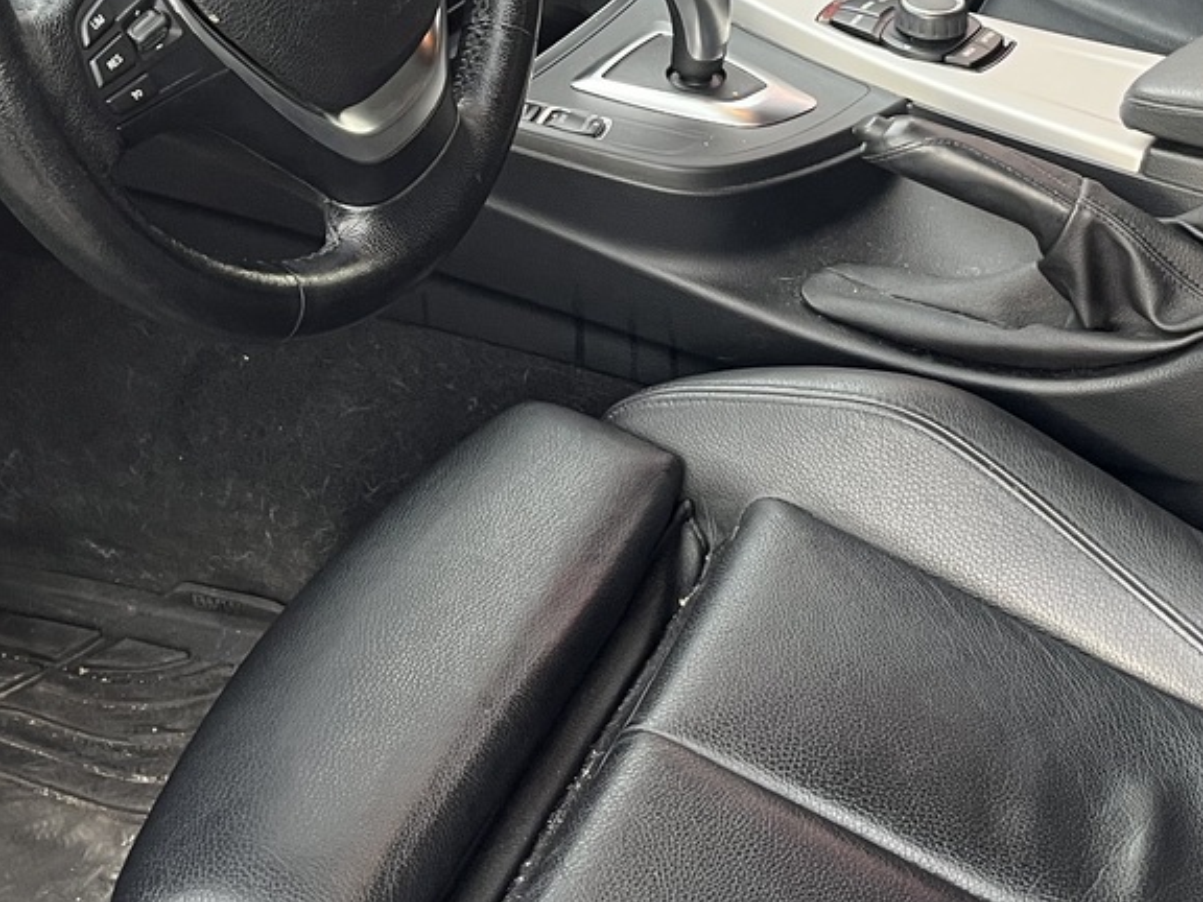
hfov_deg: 29.8
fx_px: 2259
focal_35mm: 65
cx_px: 566
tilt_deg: -23.5
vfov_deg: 21.4
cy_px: -90
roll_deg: +2.1
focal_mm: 5.1
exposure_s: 1/73
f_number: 1.6
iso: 125
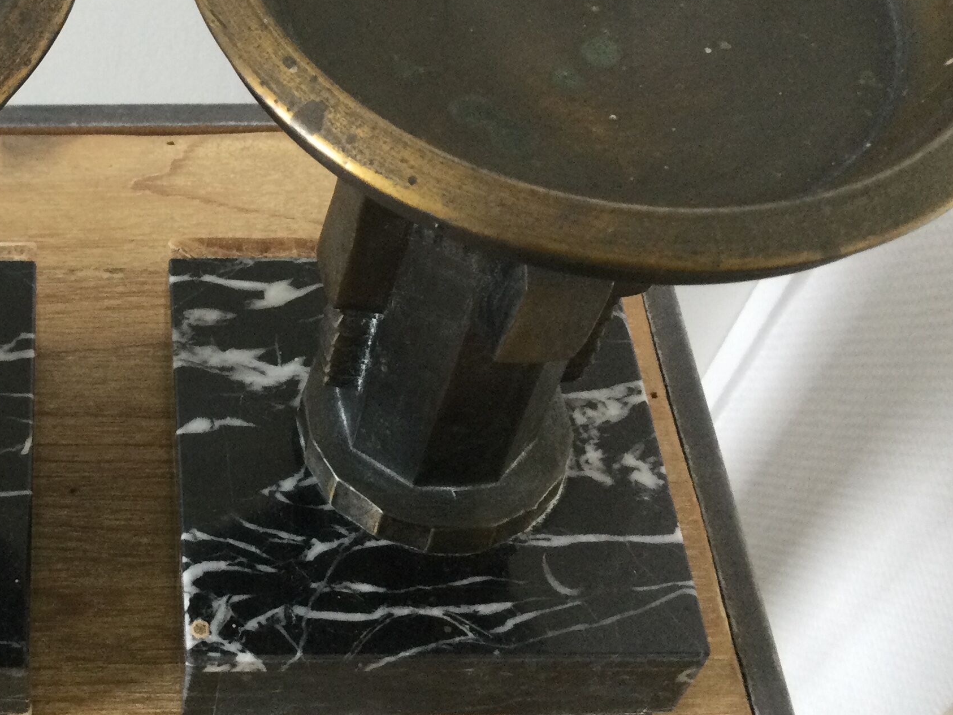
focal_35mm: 60
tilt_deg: -54.1
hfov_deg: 31.0
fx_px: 1652
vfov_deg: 24.3
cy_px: 214
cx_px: 129
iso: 125
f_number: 2.4
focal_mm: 3.3
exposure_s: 1/33
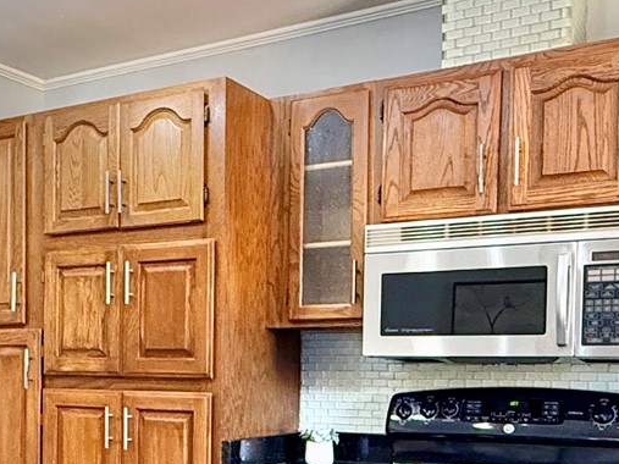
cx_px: 105
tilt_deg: -2.2
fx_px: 948
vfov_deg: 26.8
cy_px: 399
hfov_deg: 34.8
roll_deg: -0.4
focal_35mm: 53
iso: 320
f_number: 2.2
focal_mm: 2.22
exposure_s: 1/60
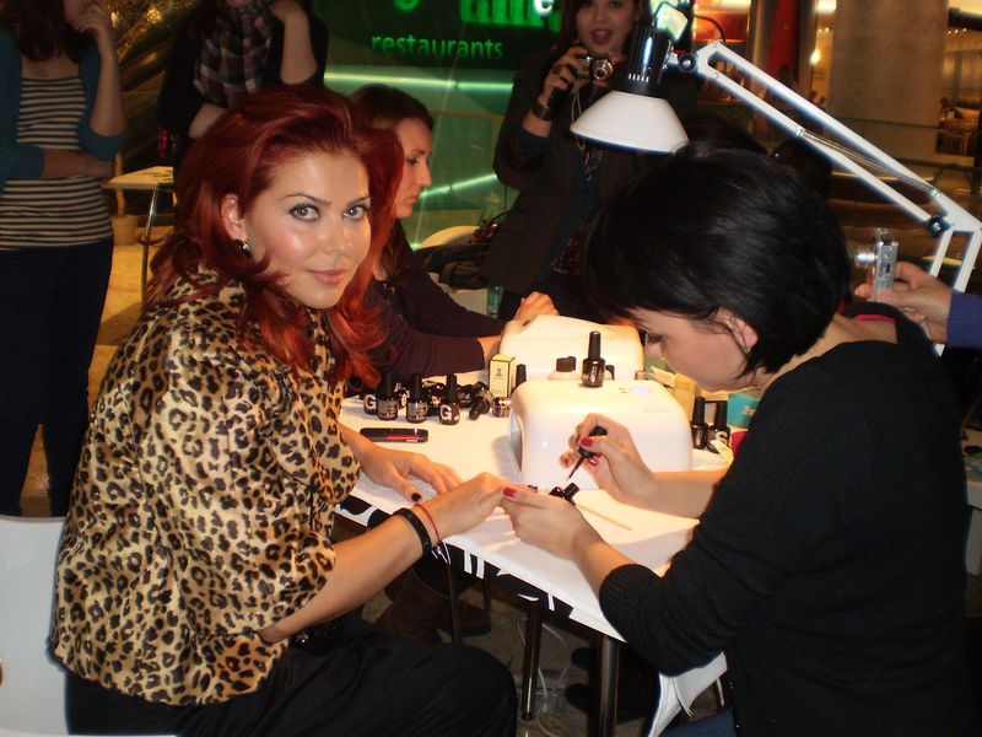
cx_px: 491
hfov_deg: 51.4
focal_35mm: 36
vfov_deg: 39.7
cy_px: 368
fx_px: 1021
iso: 125
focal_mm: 6.3
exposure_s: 1/30
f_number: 3.1
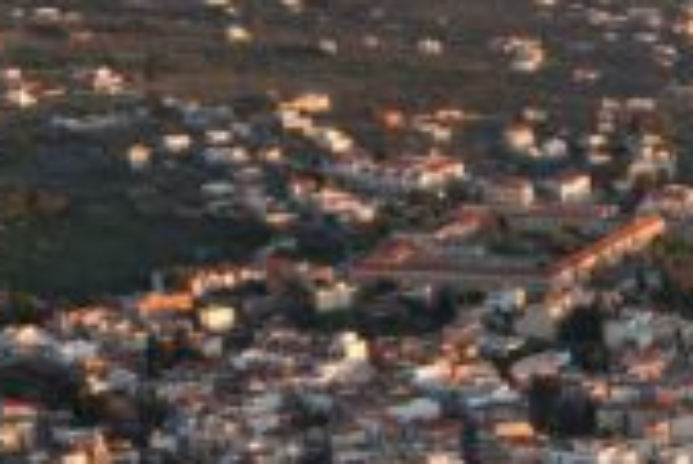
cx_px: 914
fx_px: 2447
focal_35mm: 127
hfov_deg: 15.3
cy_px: 827
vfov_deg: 10.2
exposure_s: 1/400
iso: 100
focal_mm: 6.72
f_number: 1.7
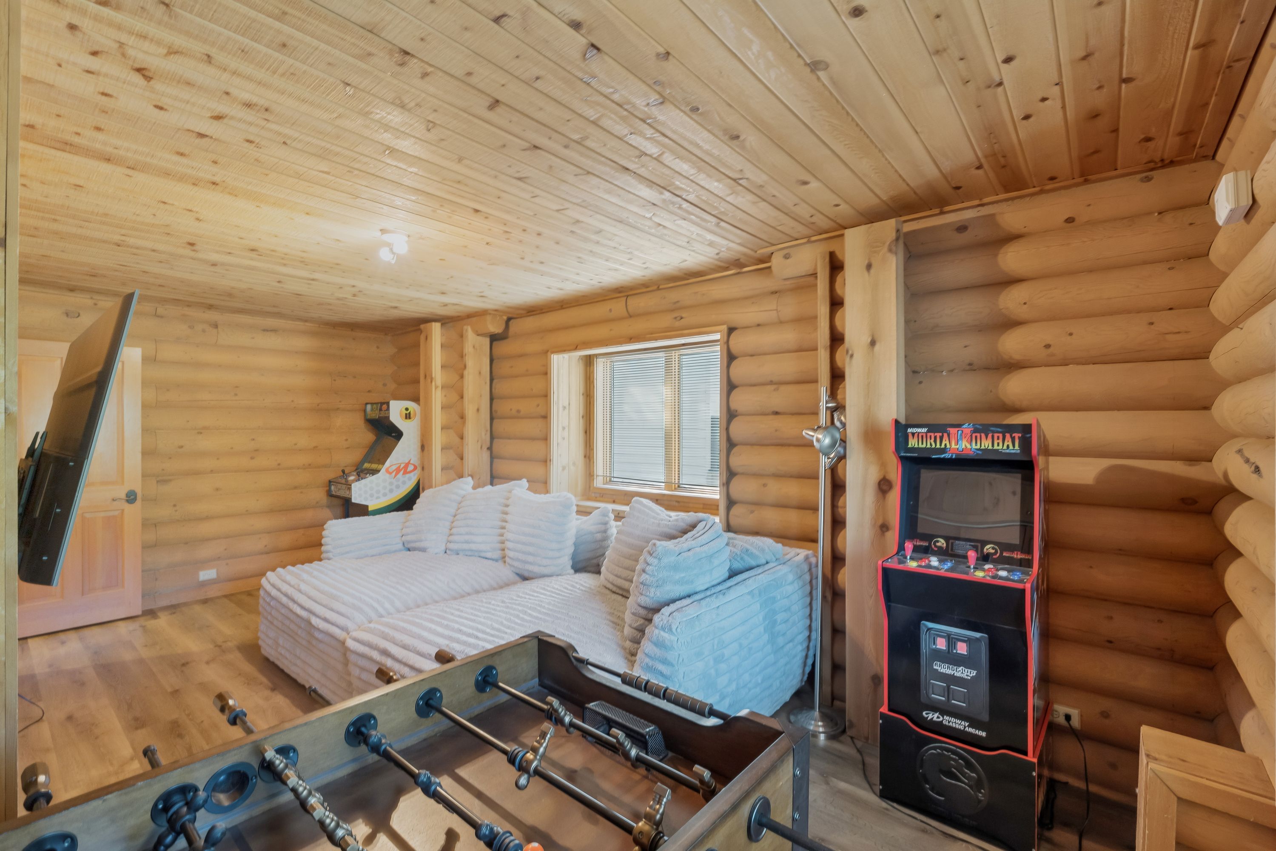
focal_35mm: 16
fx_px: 567
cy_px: 426
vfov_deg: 73.7
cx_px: 638
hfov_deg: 96.7
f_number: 8
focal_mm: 16
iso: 400
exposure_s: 1/5
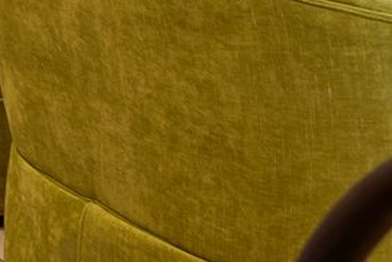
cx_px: -943
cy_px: -350
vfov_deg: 10.2
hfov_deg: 9.8
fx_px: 1293
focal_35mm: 119
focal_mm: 15.9
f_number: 8
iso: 100
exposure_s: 1/4
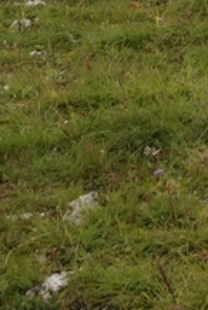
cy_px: -613
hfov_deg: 5.1
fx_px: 2151
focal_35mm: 249
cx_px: 706
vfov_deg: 7.3
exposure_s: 1/40
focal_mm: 12.63
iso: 100
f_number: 9
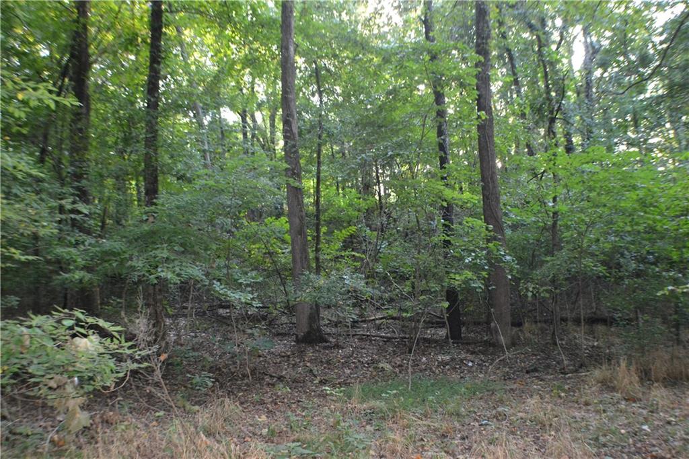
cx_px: 344
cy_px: 230
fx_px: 746
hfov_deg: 49.6
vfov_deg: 34.2
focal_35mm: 39
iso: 2000
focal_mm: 26
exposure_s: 1/60
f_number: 4.2
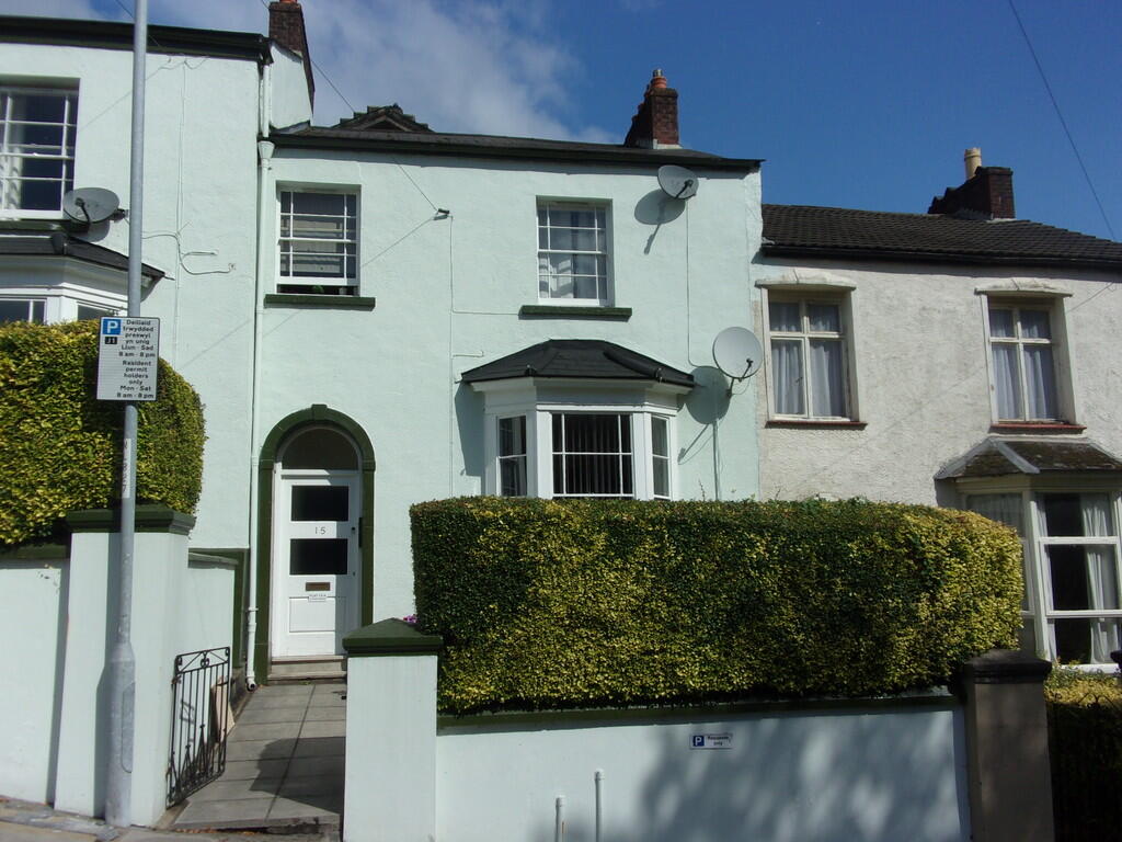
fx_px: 908
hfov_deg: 63.4
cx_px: 561
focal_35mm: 28
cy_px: 421
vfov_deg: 49.7
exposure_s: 1/210
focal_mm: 5.1
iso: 80
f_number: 10.8
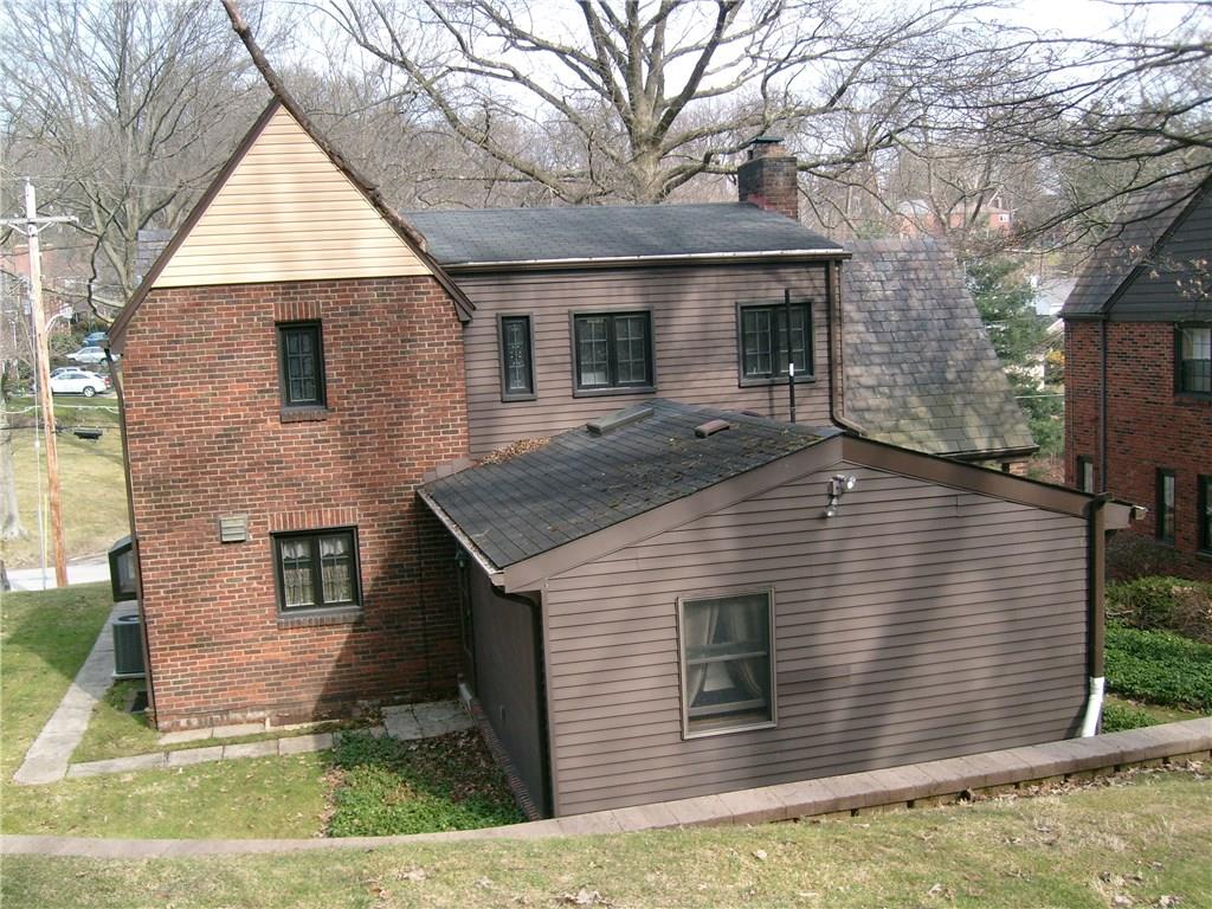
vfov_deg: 40.7
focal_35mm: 35
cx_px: 606
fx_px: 1225
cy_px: 454
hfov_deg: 52.6
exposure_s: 1/350
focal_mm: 5.8
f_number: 2.8
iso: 80
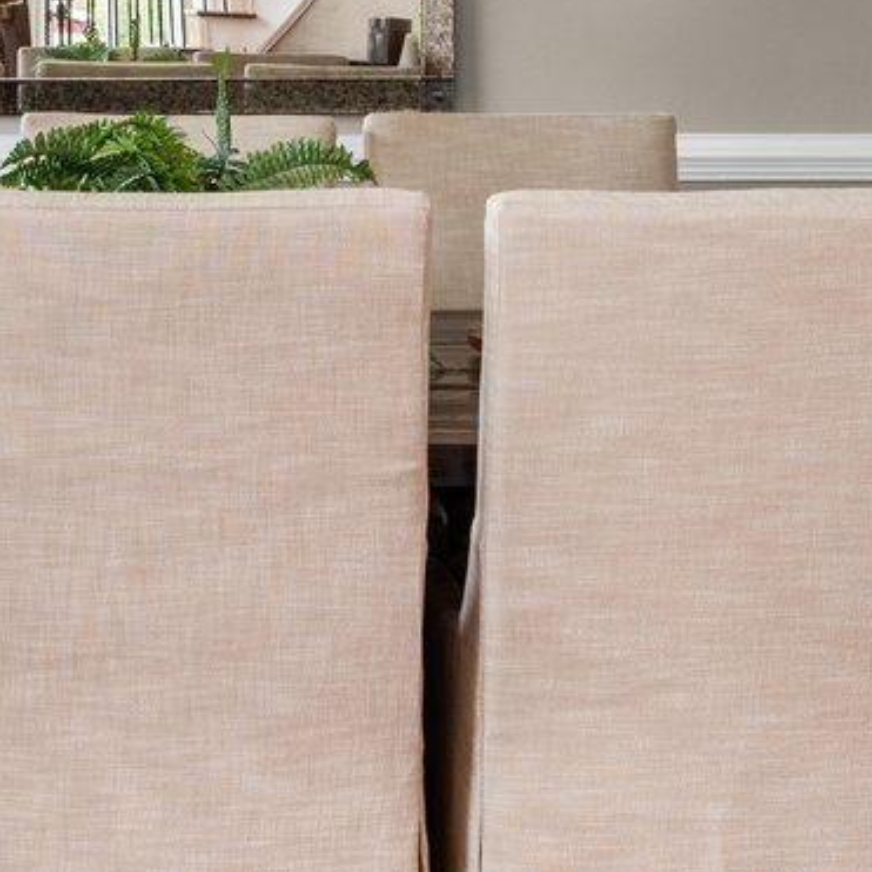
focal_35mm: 75
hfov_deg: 22.4
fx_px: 2137
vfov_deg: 21.8
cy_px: -83
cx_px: 71
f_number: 8
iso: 200
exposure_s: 1/8
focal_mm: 16
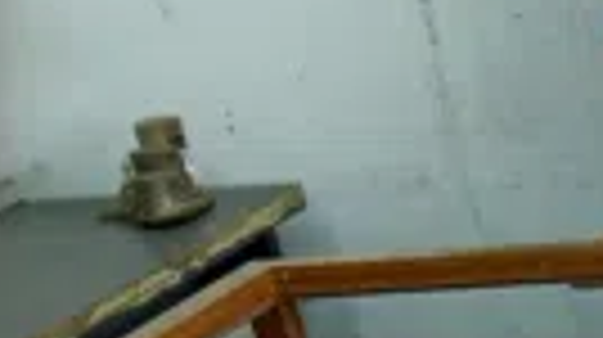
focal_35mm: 141
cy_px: 784
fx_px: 2252
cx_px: 1422
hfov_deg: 12.3
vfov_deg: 8.0
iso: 323
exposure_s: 1/60
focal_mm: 4.19
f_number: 1.6
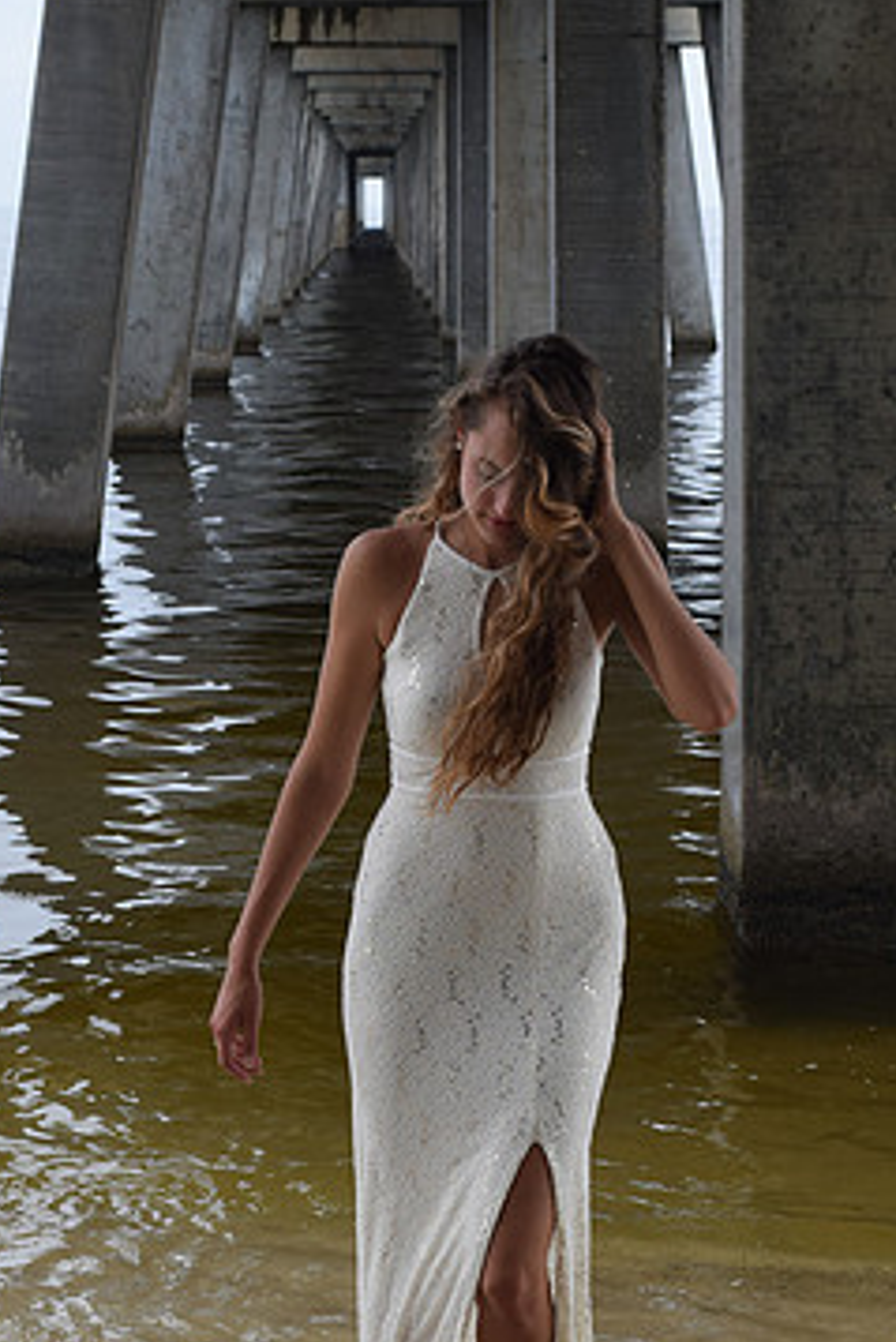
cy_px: 735
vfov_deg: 20.0
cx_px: 493
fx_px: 3804
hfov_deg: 13.4
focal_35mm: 102
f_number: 8
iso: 250
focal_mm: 42
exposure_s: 1/250
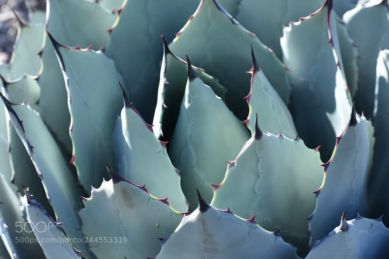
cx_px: 194
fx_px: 1167
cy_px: 130
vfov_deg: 12.7
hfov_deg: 18.9
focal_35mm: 108
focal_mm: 72
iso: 800
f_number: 8
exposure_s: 1/1000
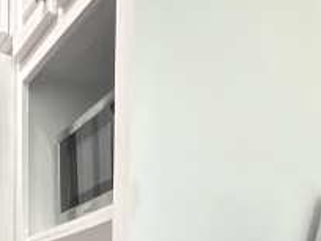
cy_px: 357
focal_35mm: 51
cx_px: 98
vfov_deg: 23.3
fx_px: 473
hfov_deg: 36.9
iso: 200
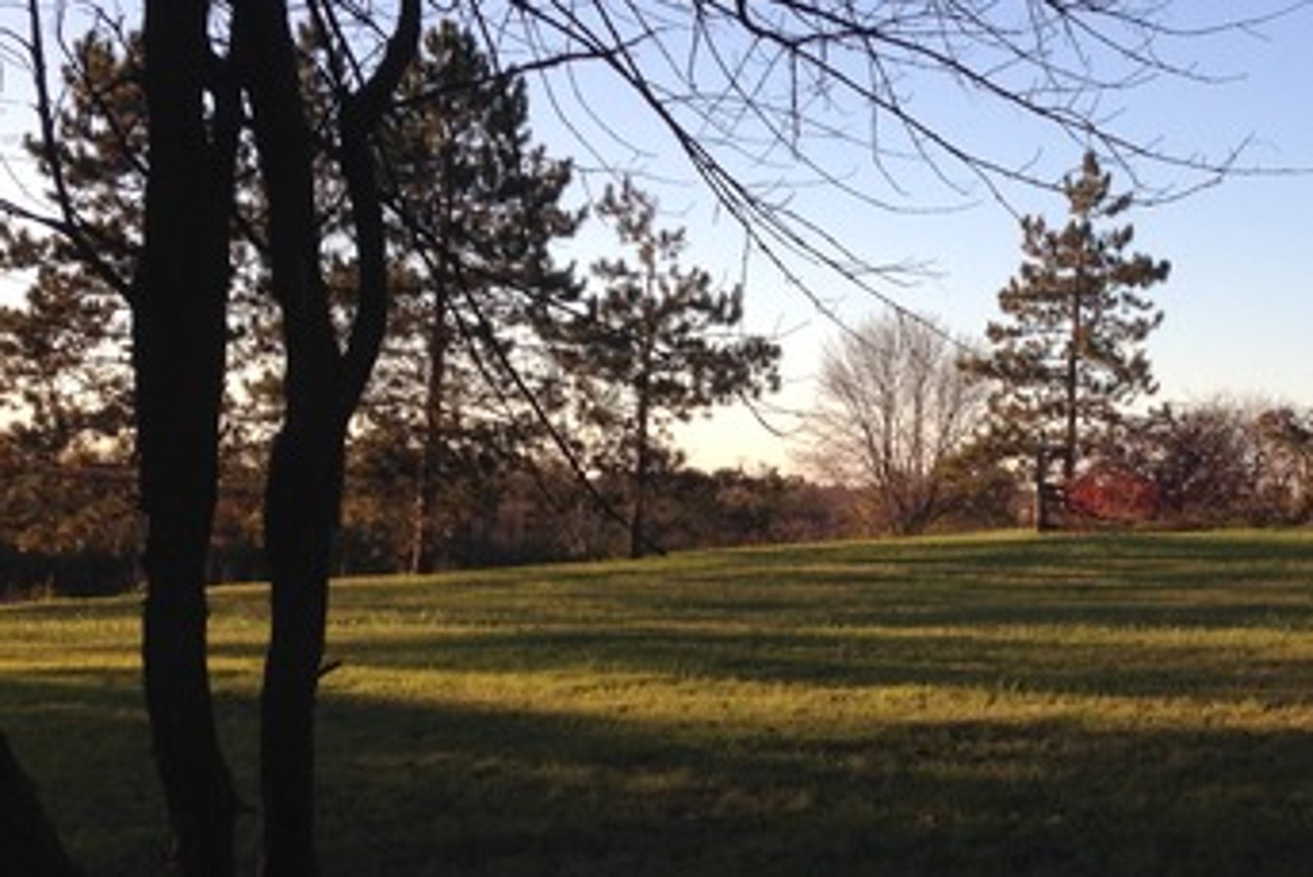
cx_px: 915
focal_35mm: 64
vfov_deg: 21.2
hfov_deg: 31.1
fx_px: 2335
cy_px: 613
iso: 50
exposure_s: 1/583
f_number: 2.4
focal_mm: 4.12
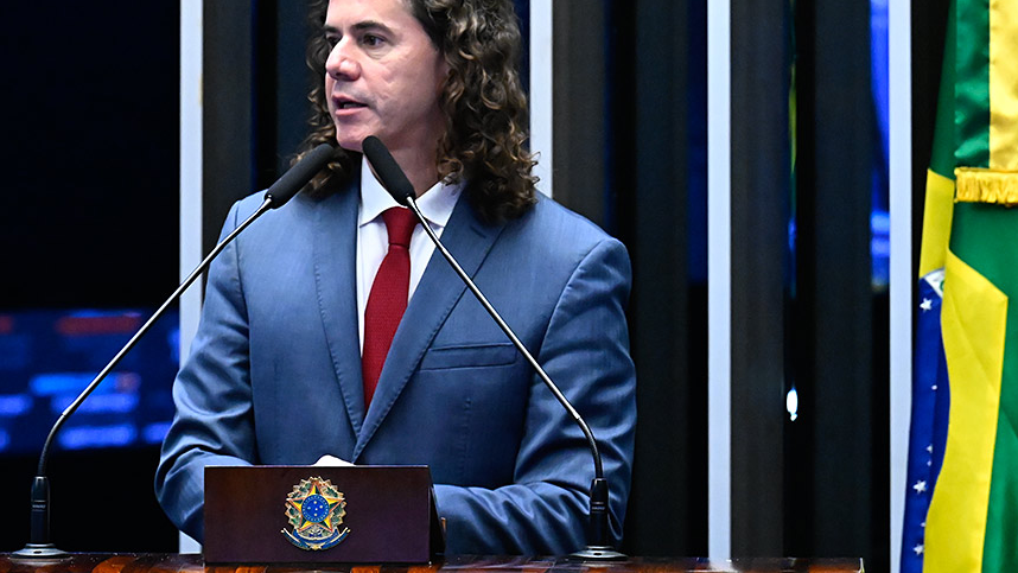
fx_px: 5292
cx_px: 509
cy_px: 241
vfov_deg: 6.2
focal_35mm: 196
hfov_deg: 11.0
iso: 6400
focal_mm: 125
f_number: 5
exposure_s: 1/100
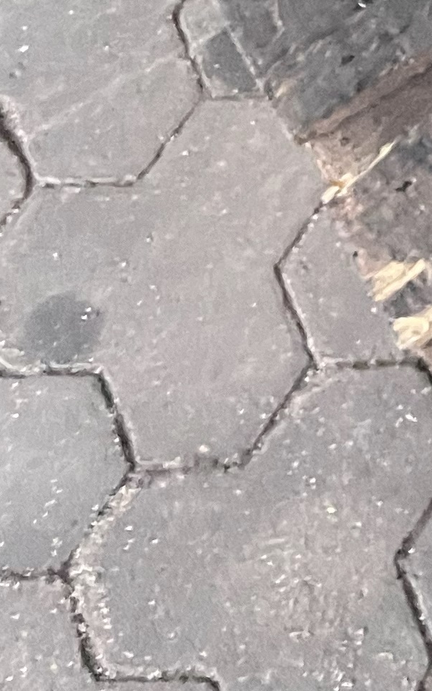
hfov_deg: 9.9
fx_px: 2166
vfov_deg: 15.5
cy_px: -555
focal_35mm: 115
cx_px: 1054
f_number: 1.6
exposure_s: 1/31
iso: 640
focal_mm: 5.1
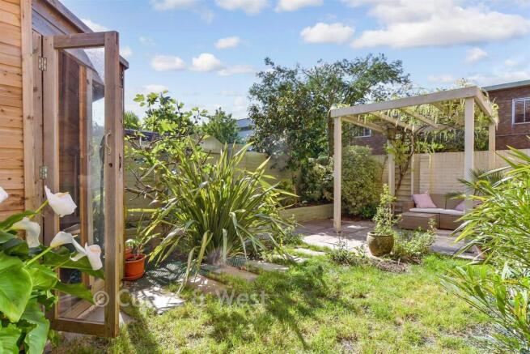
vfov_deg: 64.6
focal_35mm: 19
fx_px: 280
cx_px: 265
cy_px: 177
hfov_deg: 86.9
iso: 200
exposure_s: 1/250
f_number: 8
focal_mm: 13
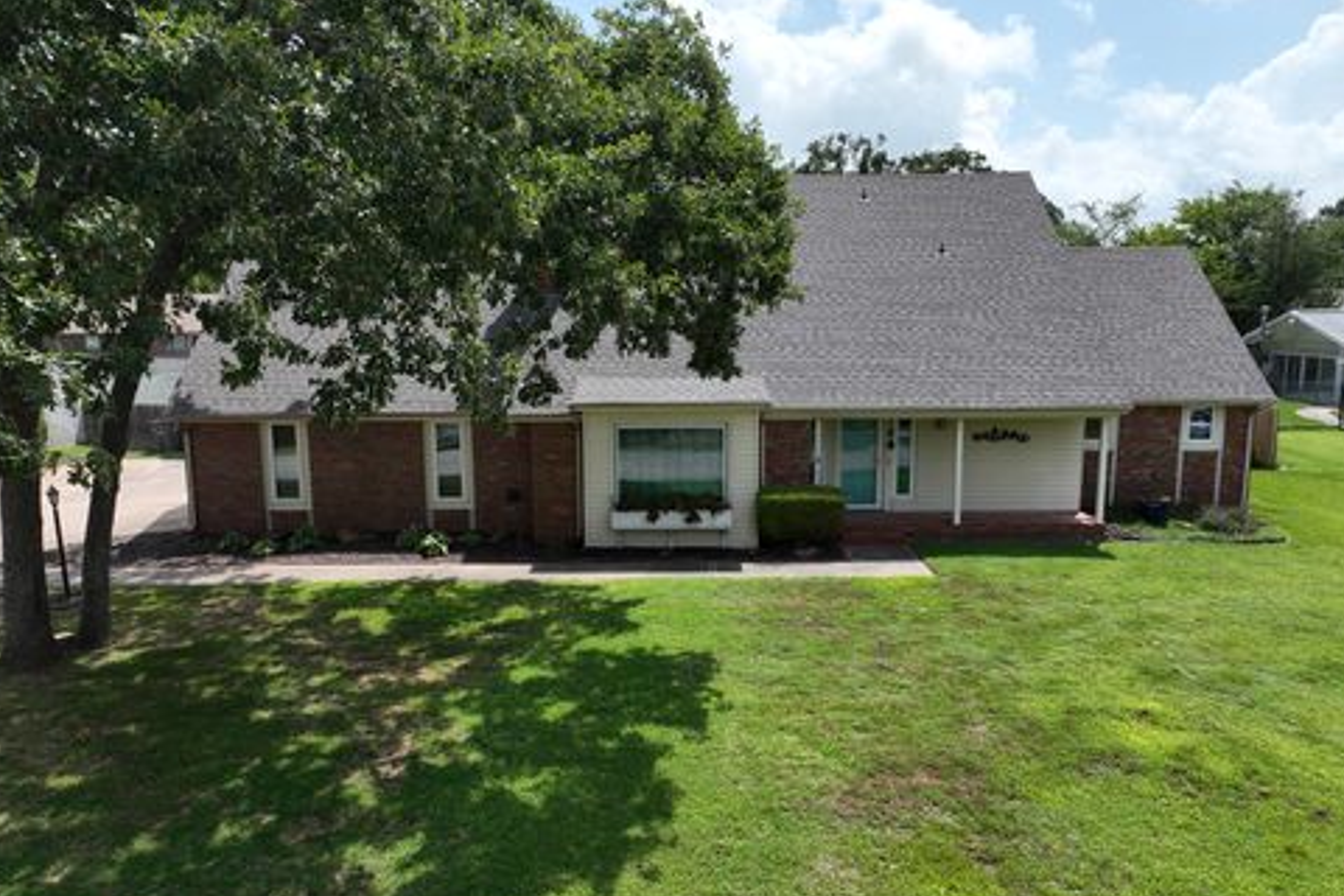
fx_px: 971
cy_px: 470
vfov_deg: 49.5
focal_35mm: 26
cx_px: 655
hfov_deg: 69.4
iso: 200
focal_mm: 12.29
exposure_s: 1/2500
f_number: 2.8
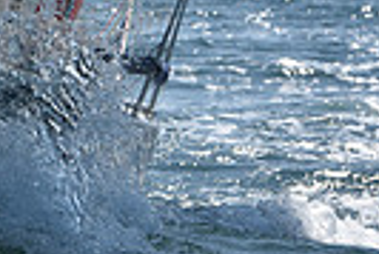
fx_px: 7124
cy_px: -53
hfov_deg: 3.0
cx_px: -373
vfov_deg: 2.0
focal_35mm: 676
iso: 250
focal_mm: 155
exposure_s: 1/1600
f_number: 7.1
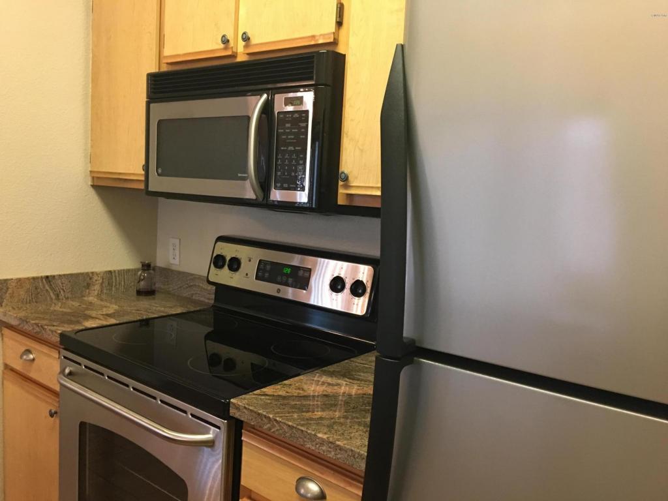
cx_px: 334
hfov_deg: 61.7
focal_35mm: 29
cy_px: 250
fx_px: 560
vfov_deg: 48.2
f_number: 2.2
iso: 100
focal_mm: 4.15
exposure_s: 1/10
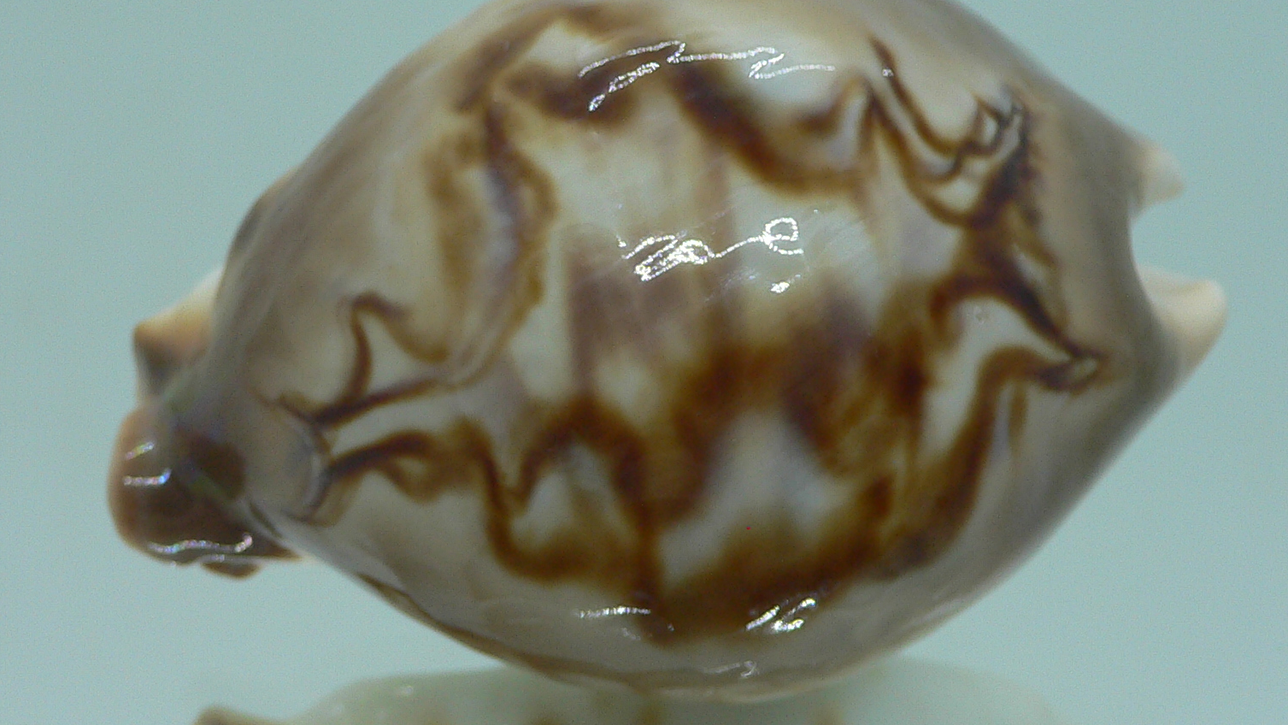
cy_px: 401
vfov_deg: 23.5
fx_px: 1742
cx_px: 652
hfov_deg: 40.6
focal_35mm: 51
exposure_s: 1/60
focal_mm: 4.6
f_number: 2.8
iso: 80
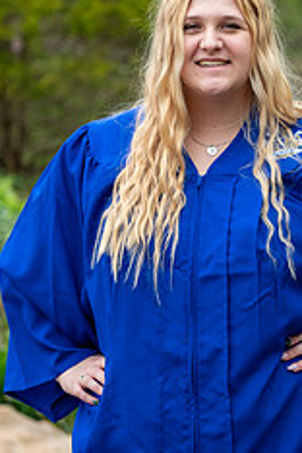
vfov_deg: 10.4
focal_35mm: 198
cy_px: 238
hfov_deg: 6.9
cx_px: 234
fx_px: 2491
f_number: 2.8
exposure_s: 1/320
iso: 250
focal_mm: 68.7
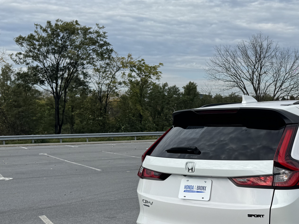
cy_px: 164
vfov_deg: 26.7
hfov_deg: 33.2
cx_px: 284
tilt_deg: -6.2
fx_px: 466
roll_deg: -0.3
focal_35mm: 54
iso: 80
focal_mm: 6.76
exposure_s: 1/4310
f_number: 1.78
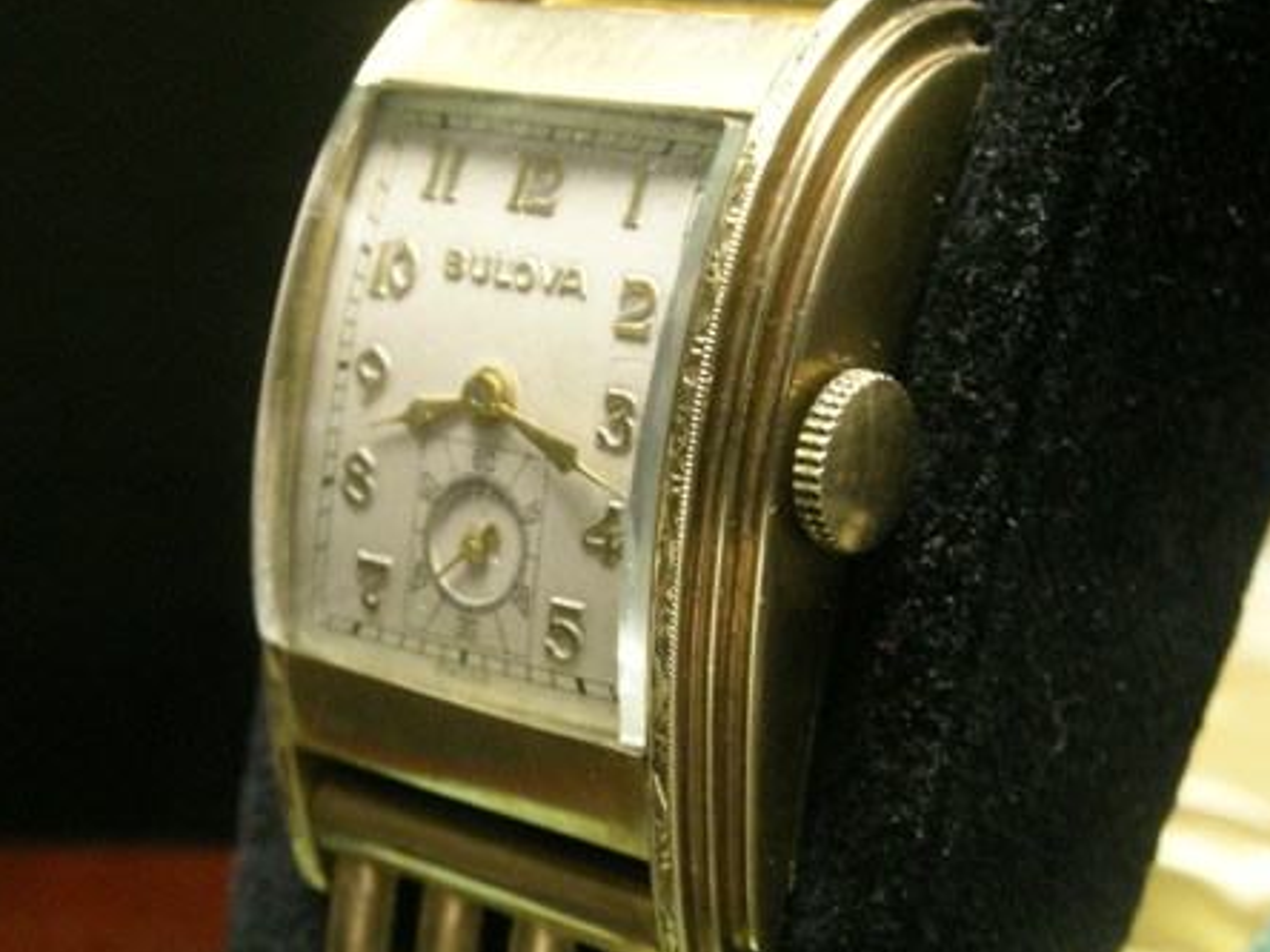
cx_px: 518
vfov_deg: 20.4
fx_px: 2642
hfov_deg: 27.0
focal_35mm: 72
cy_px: 472
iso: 200
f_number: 4.8
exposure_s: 1/3.1
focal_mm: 10.3
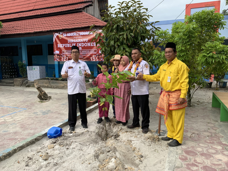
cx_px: 114
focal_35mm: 26
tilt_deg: -7.5
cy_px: 86
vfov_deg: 53.1
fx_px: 171
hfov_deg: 67.3
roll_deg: +0.6
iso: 25
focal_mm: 4.25
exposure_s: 1/452
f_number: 1.8
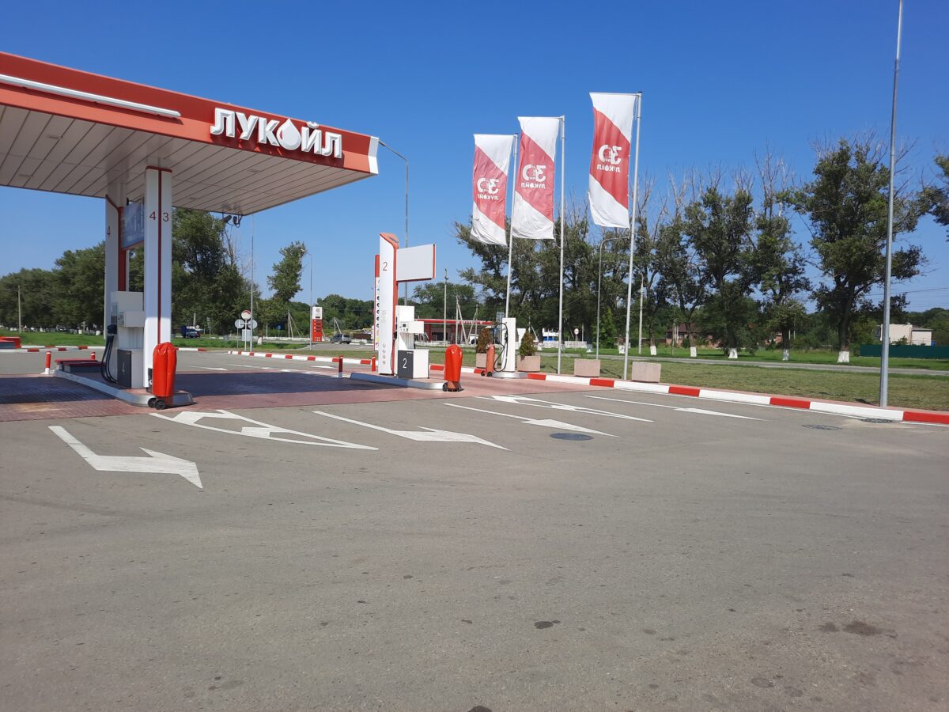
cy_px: 356
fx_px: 685
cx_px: 474
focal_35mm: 25
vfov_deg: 54.9
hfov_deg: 69.4
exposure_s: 1/1368
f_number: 2
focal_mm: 4.6
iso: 32
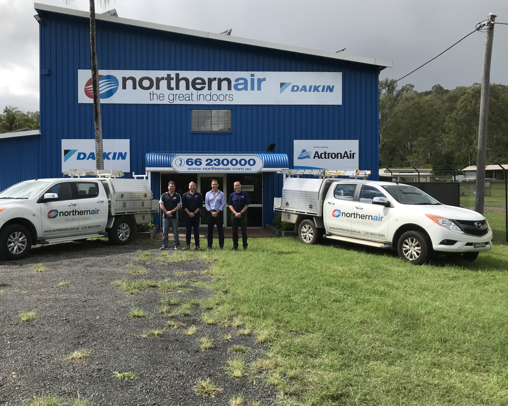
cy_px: 197
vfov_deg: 45.8
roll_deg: +1.5
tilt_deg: +1.5
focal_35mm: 32
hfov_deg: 55.4
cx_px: 211
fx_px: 481
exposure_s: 1/2283
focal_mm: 3.99
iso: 20
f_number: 1.8
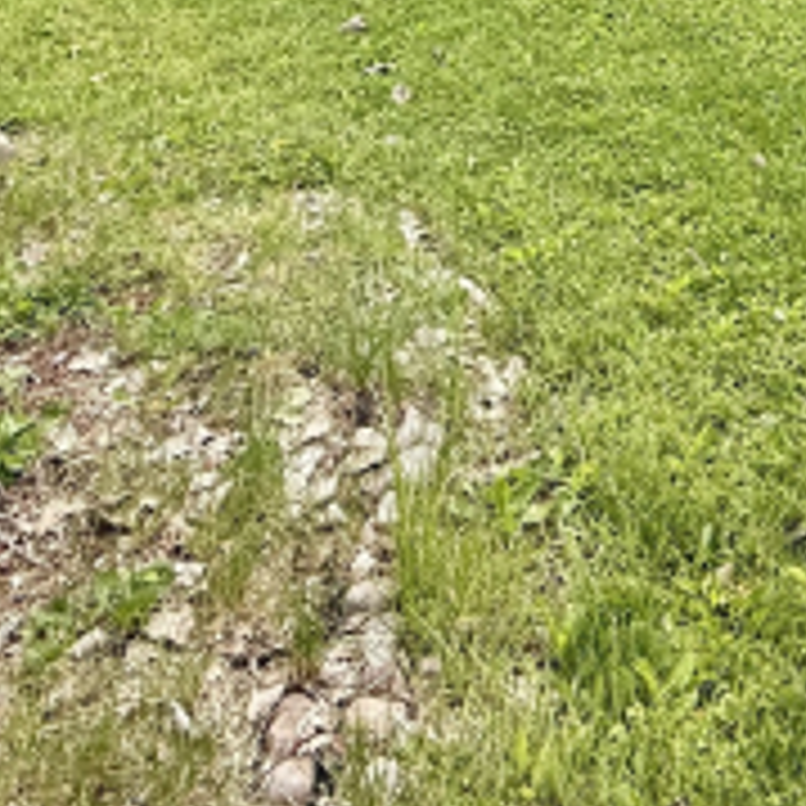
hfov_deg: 34.9
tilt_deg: -3.2
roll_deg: -0.3
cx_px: 709
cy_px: -315
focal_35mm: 46
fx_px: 1212
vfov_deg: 28.2
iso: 64
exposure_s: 1/280
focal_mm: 2.22
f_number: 2.2
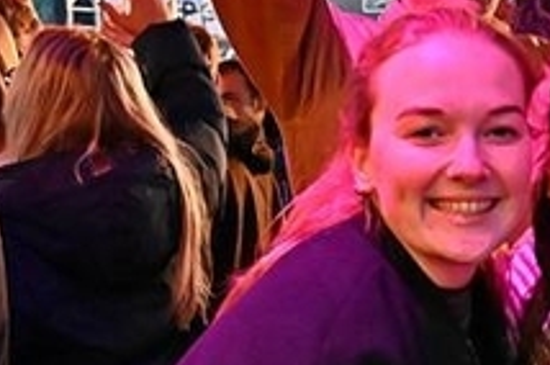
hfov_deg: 13.0
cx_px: 869
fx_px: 2258
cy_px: 405
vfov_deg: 9.2
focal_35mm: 148
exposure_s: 1/80
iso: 12800
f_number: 5
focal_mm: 32
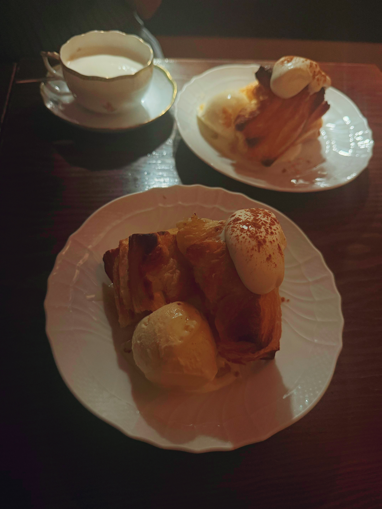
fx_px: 353
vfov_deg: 71.6
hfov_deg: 56.8
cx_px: 191
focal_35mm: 24
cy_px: 254
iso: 320
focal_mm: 6.76
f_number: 1.78
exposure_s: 1/60
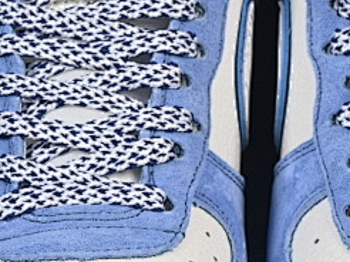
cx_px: 238
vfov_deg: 4.7
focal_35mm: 317
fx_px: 3202
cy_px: 269
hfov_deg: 6.3
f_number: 8
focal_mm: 50
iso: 160
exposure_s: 1/80
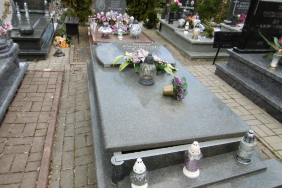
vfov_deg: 49.5
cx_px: 141
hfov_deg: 69.4
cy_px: 106
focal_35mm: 26
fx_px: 204
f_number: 3.1
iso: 100
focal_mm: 4.3
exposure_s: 1/160
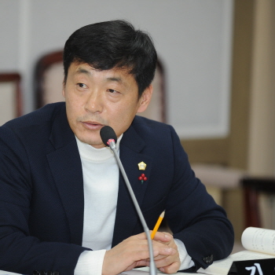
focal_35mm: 291
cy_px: 143
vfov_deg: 6.0
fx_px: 2615
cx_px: 97
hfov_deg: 6.0
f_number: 2.8
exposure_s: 1/250
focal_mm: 200
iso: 800
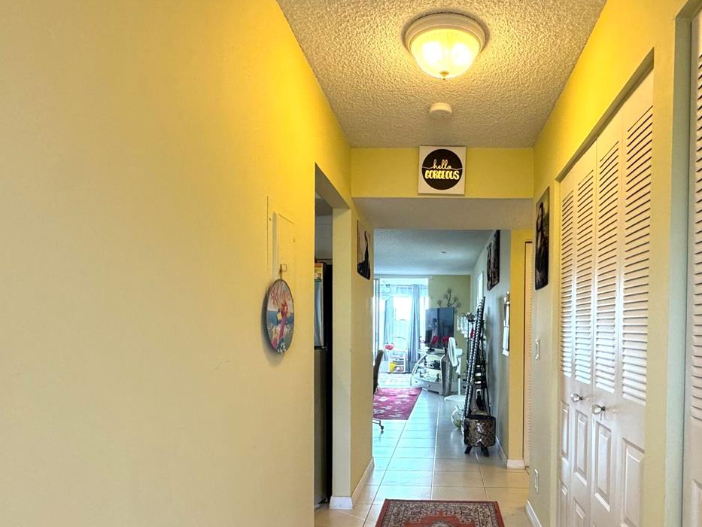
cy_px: 342
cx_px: 433
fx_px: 487
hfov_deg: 70.6
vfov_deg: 55.9
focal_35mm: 24
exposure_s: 1/120
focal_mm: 2.22
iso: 250
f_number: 2.2
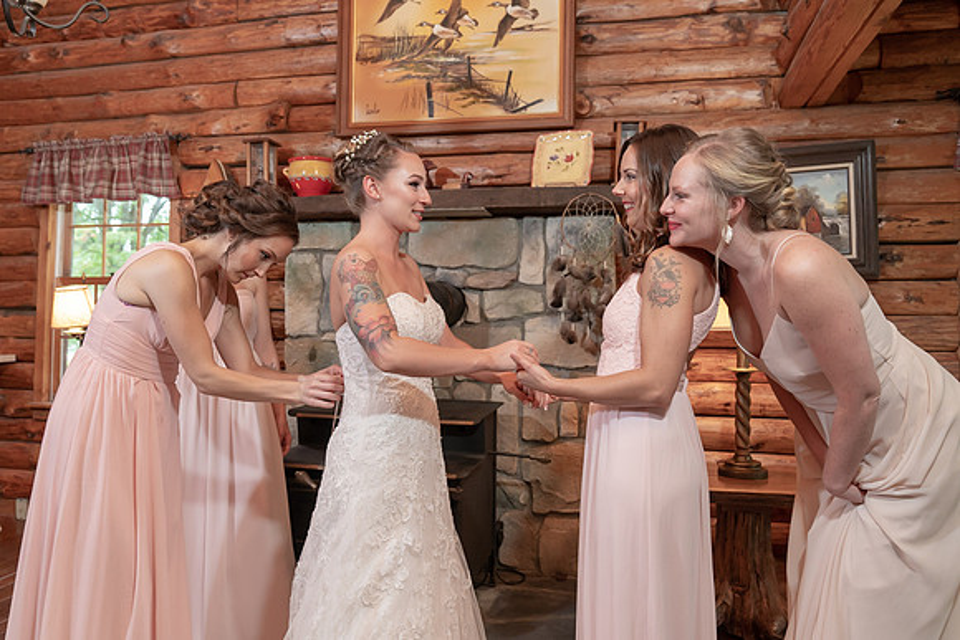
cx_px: 473
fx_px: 723
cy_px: 315
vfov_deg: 47.8
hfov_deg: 67.1
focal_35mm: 27
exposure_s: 1/200
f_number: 4
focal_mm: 26
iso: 2000
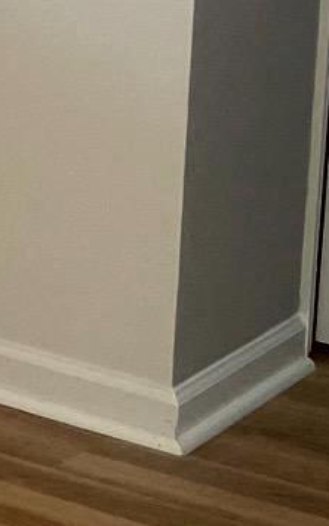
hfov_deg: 6.3
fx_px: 2280
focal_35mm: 159
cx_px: -1097
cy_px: -262
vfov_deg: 12.5
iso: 80
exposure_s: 1/60
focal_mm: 4.2
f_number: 1.6
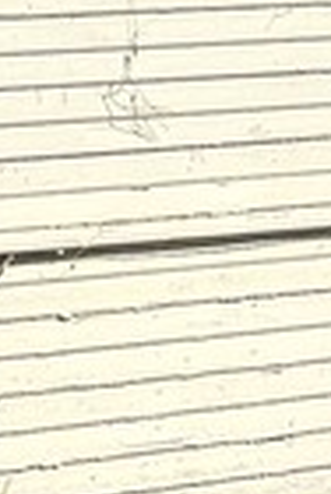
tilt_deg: -1.0
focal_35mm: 256
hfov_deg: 5.4
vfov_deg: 7.9
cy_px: -272
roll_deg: -1.6
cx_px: 130
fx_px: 3513
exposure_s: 1/4310
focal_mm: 6.76
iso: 80
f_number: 1.78
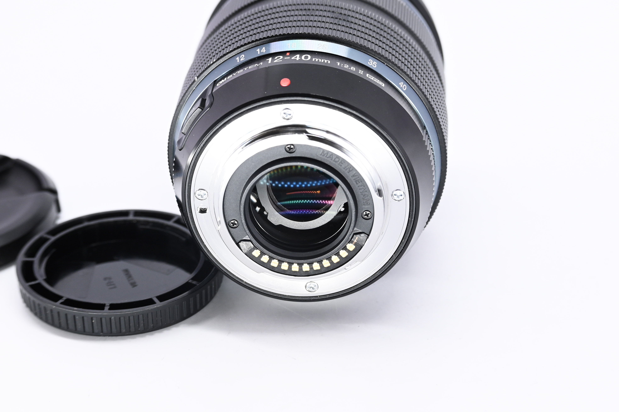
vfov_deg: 12.2
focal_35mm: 112
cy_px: 206
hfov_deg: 18.3
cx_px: 310
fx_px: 1926
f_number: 9
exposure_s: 1/125
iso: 500
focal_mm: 75
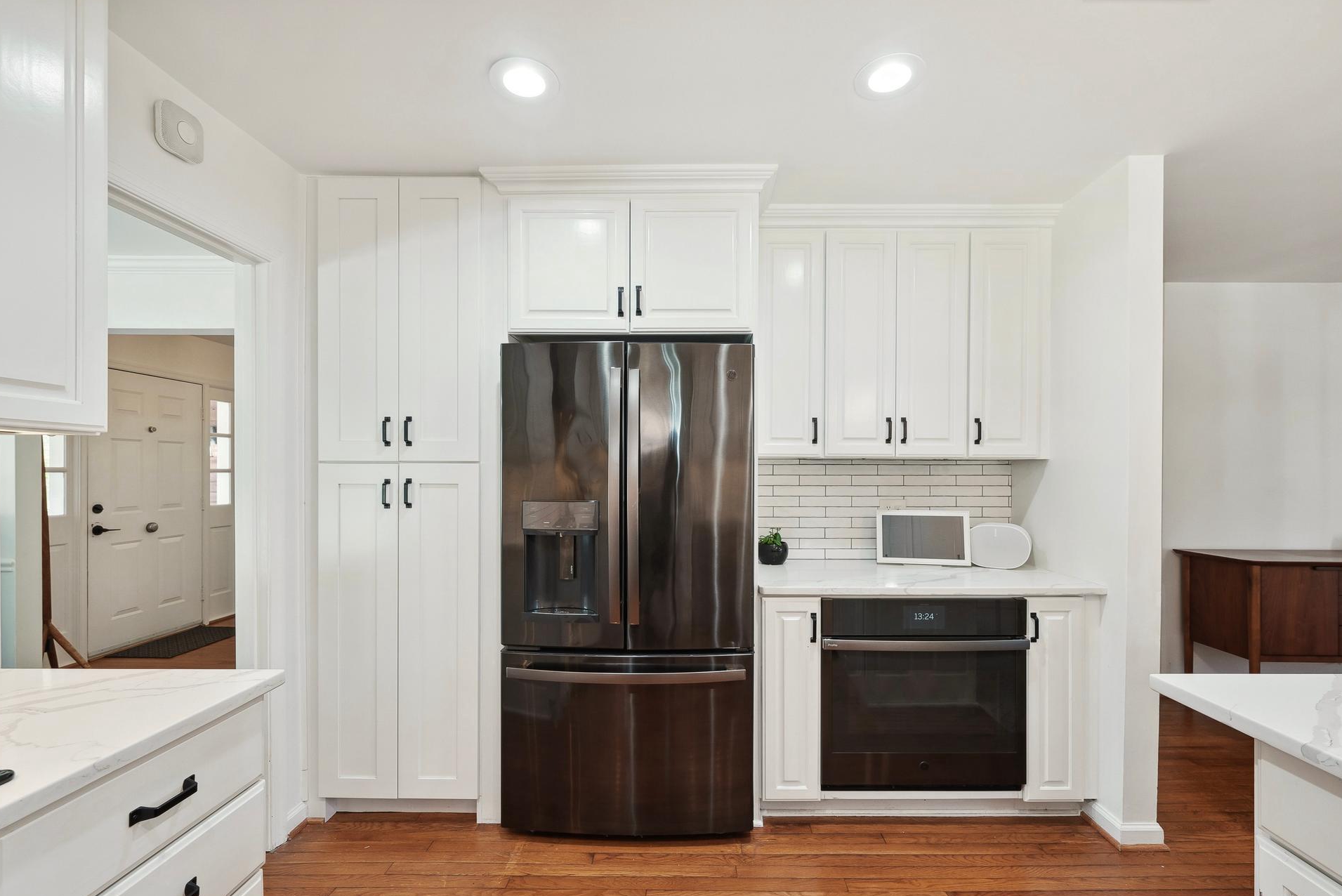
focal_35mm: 15
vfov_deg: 77.3
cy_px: 475
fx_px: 559
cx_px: 699
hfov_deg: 100.3
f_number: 7.1
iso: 640
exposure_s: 1/40
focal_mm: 14
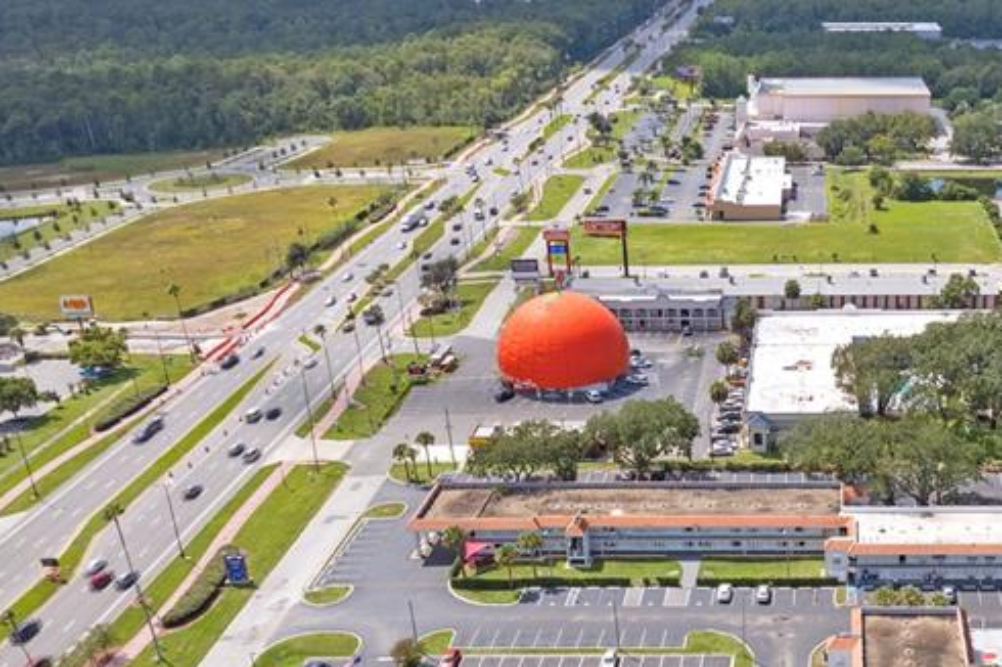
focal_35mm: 46
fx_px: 1279
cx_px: 845
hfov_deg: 40.4
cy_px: 500
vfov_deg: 28.8
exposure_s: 1/1250
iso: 120
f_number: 2.8
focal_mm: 8.38
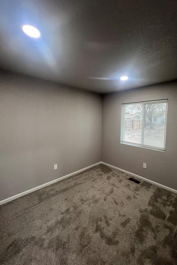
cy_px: 128
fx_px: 103
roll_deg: -0.4
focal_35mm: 14
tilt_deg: -4.6
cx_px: 96
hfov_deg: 81.1
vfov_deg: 104.2
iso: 200
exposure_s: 1/60
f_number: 1.8
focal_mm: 1.57
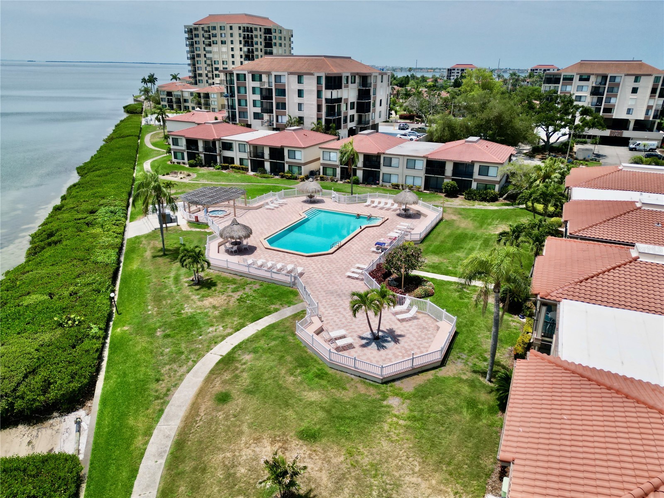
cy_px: 249
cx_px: 332
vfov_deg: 56.8
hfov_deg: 71.6
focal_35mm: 24
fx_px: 460
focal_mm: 6.72
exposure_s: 1/5000
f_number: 1.7
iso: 130
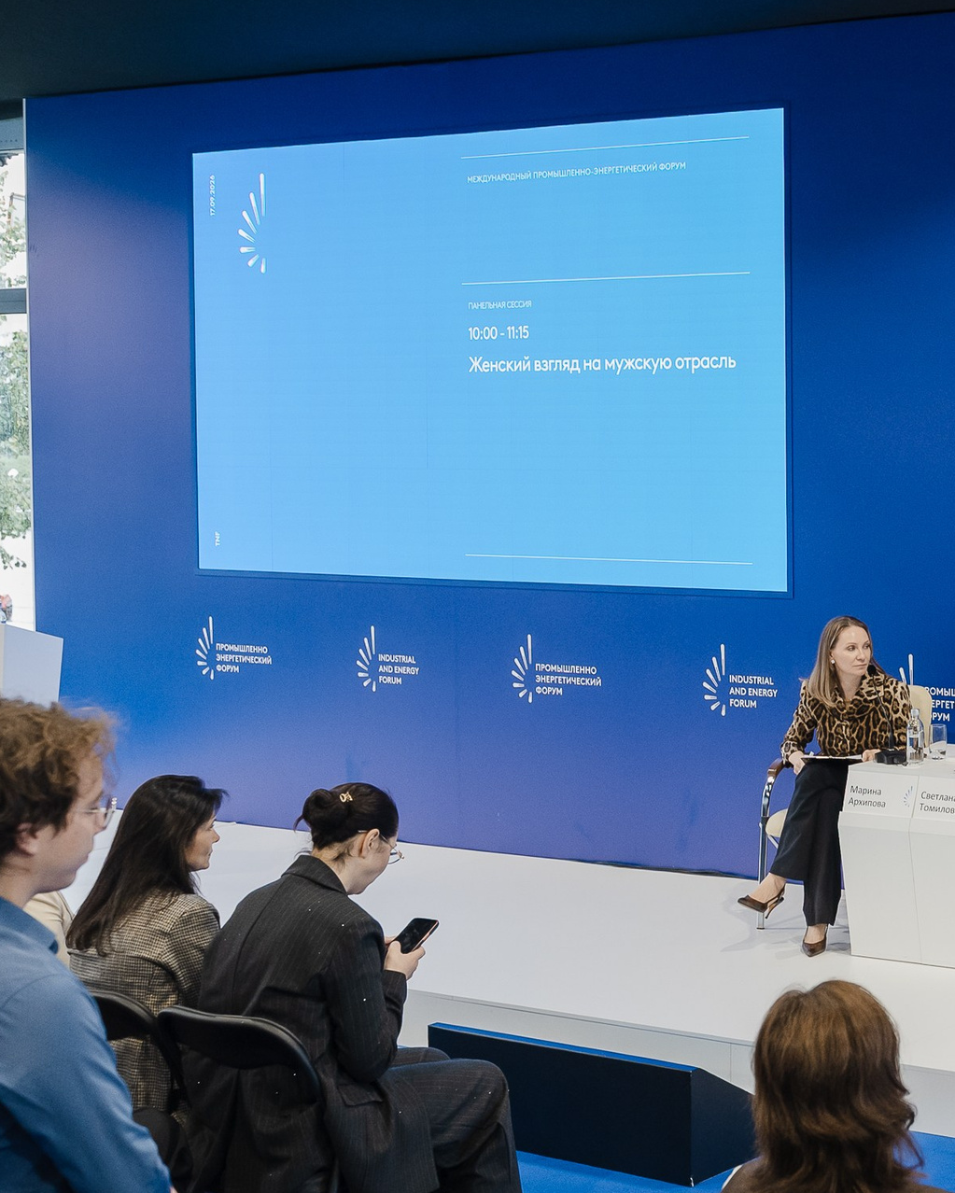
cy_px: 527
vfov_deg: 30.5
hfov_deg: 22.3
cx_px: 1207
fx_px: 2190
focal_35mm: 62
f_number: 3.5
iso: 1600
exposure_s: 1/160
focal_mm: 28
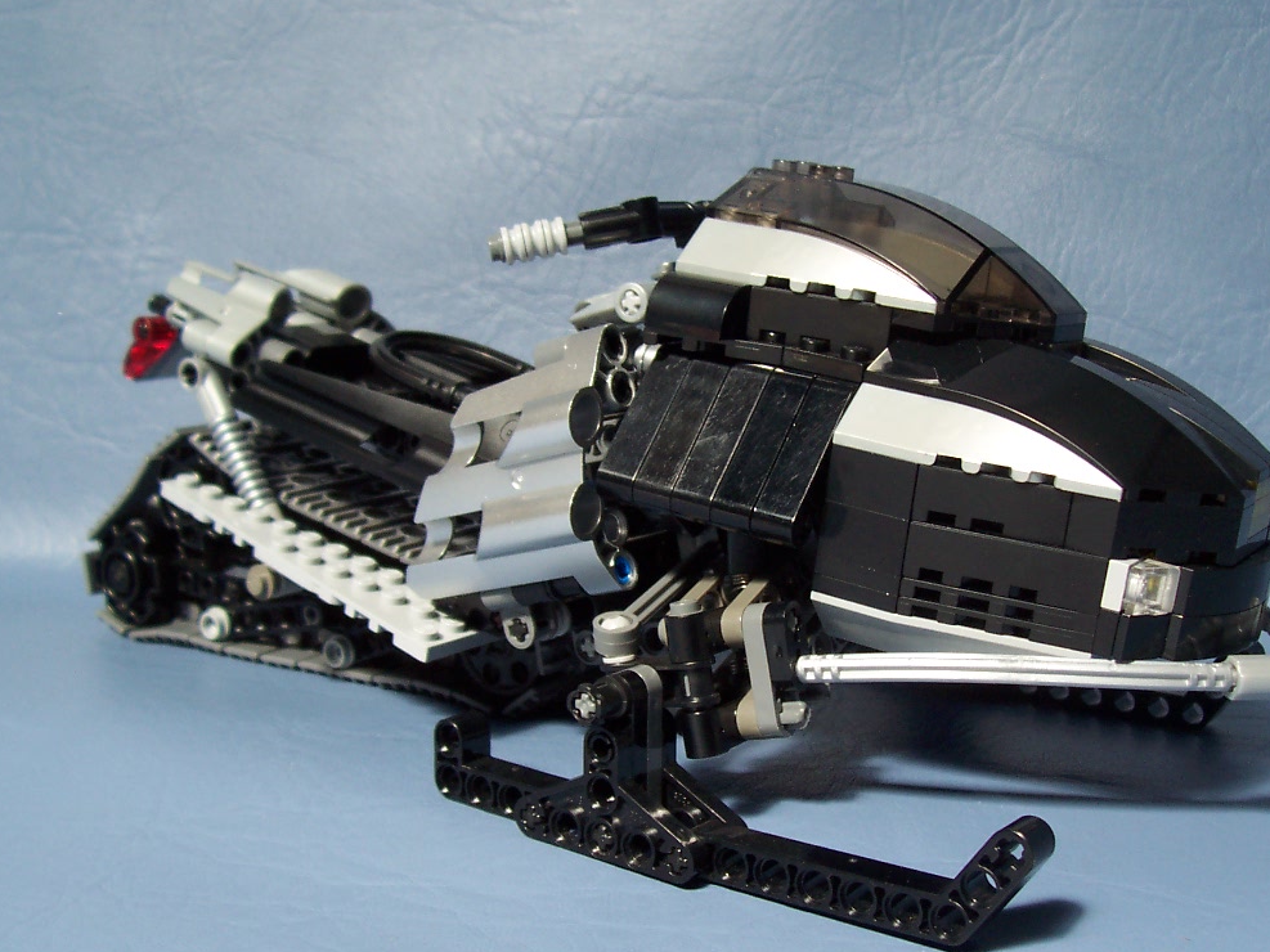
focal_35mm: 45
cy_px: 548
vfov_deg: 32.1
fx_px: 1651
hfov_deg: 41.9
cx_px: 742
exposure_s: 1/350
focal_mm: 5.6
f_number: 2.8
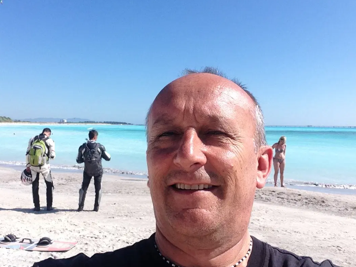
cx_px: 157
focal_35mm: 40
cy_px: 128
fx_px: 411
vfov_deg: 36.0
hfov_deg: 46.7
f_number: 2.4
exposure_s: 1/1724
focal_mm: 2.18
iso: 32
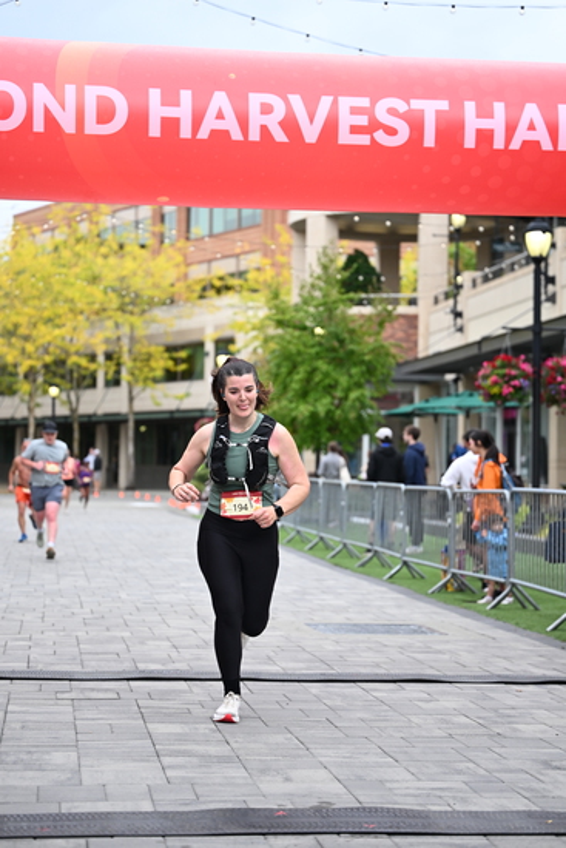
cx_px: 283
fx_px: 1791
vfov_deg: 26.6
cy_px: 424
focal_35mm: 76
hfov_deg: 18.0
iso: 640
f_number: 2.8
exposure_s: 1/2000
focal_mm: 76
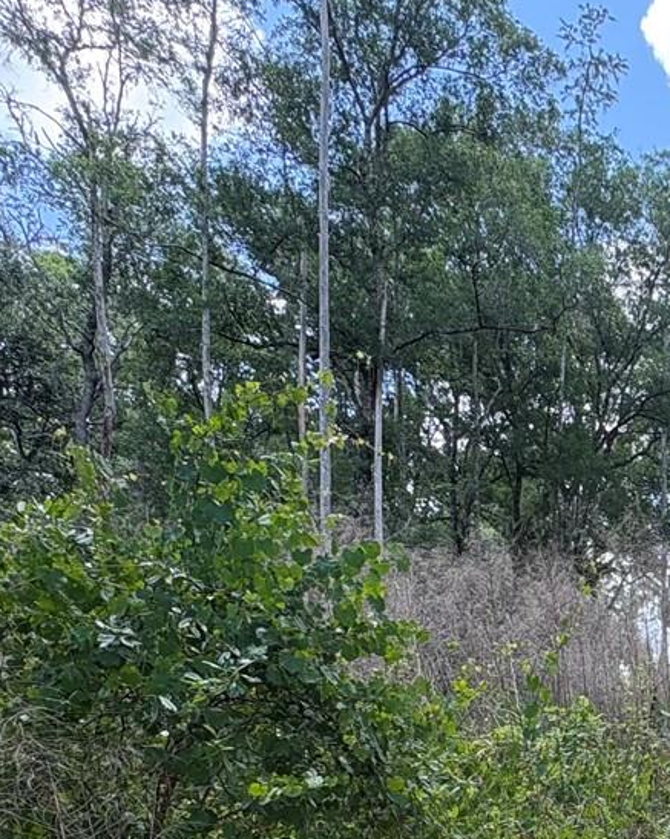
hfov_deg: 30.2
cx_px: 854
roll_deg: +0.2
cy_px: 860
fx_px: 992
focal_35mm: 40
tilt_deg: -6.3
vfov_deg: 39.7
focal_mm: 2.22
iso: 40
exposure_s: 1/165
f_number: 2.2
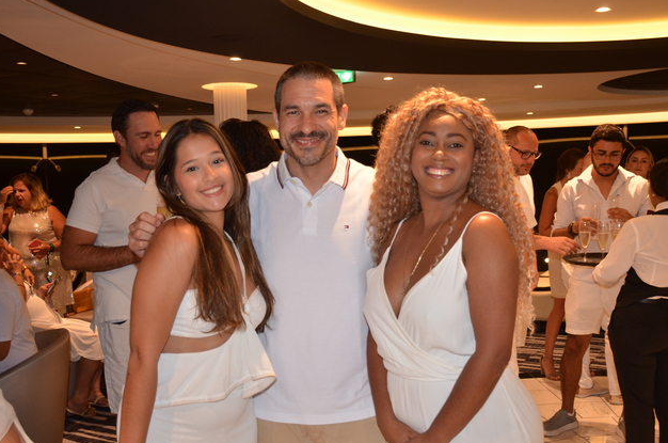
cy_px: 244
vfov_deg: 34.4
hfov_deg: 50.1
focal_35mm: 39
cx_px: 350
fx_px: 714
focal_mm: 23
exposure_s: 1/60
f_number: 3.8
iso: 800
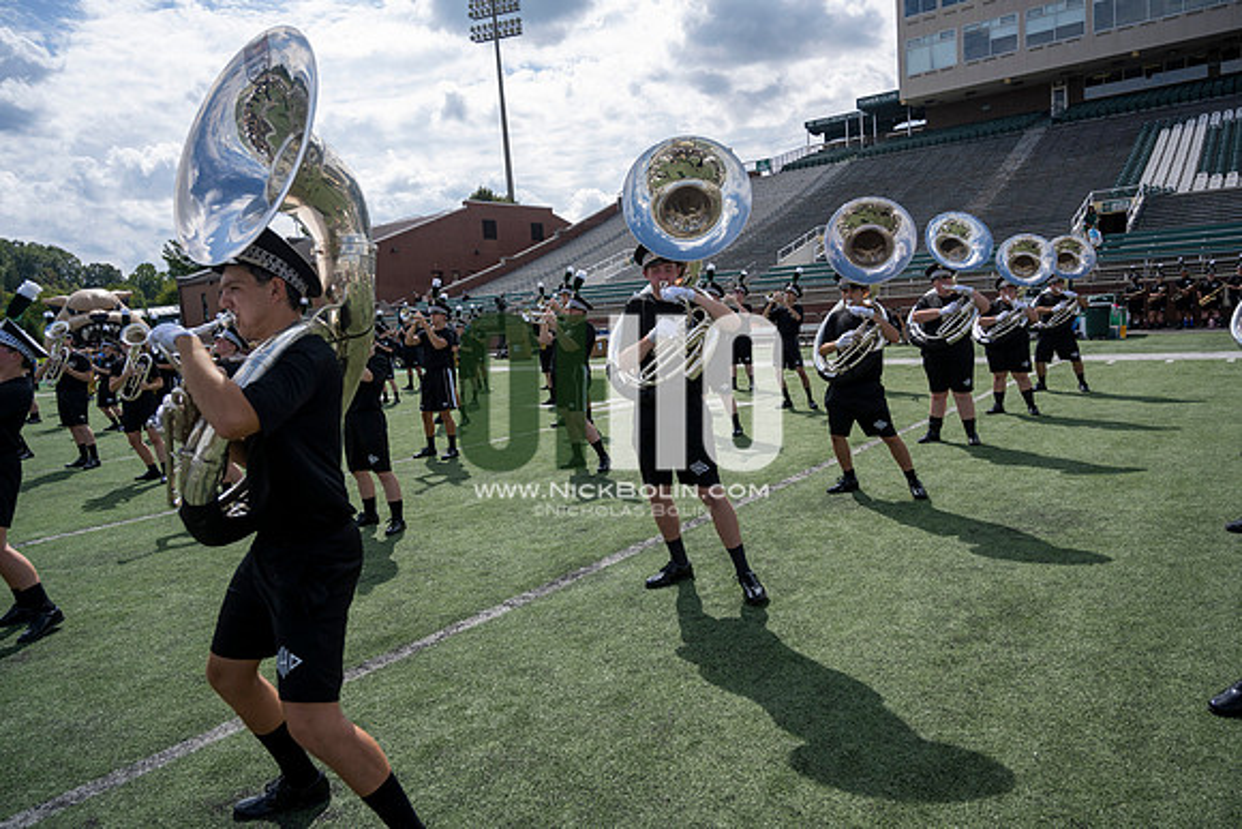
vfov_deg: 53.2
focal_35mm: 24
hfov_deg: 73.7
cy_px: 414
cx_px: 621
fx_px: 828
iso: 200
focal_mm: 24
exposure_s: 1/1600
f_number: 5
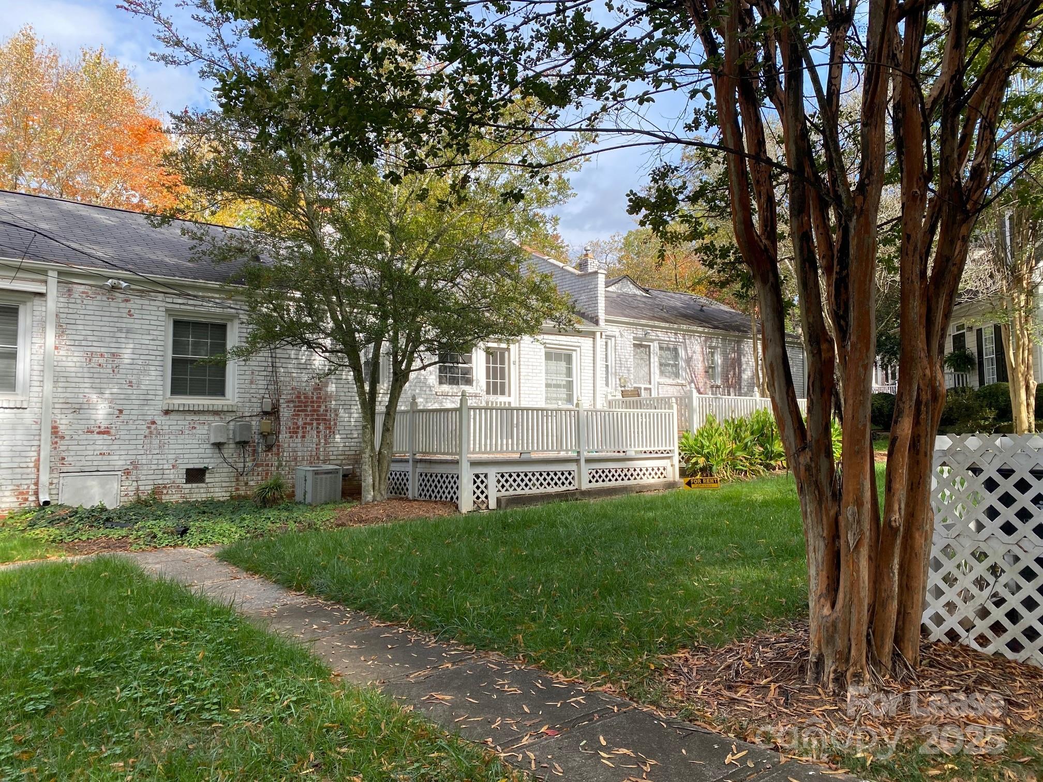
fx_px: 783
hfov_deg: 67.3
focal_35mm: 26
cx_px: 522
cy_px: 391
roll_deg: +0.5
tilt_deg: +3.4
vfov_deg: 53.1
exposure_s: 1/1016
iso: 32
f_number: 1.8
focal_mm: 4.25
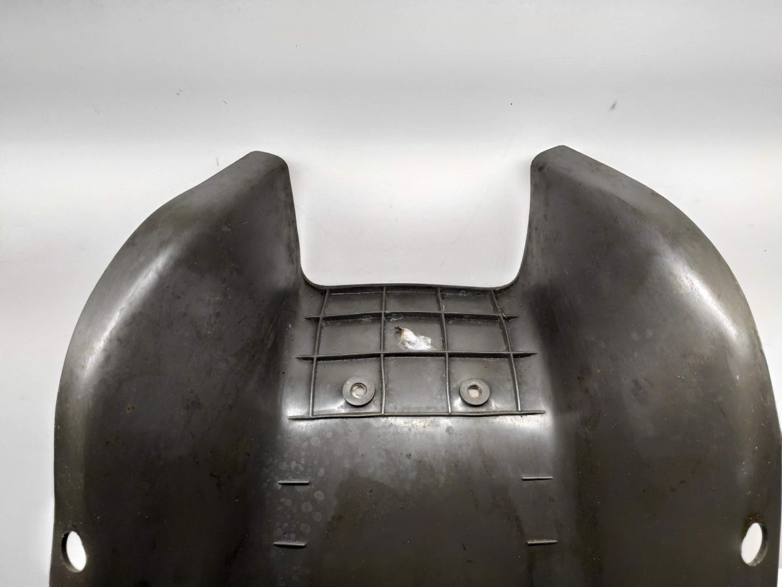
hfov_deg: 67.3
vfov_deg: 53.1
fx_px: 587
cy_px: 294
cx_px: 391
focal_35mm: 26
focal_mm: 4.77
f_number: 1.75
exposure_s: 1/120
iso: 183
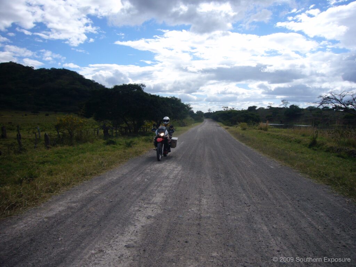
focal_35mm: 28
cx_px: 178
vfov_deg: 49.7
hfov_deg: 63.4
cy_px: 134
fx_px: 288
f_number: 5.6
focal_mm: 4.6
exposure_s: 1/500
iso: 80
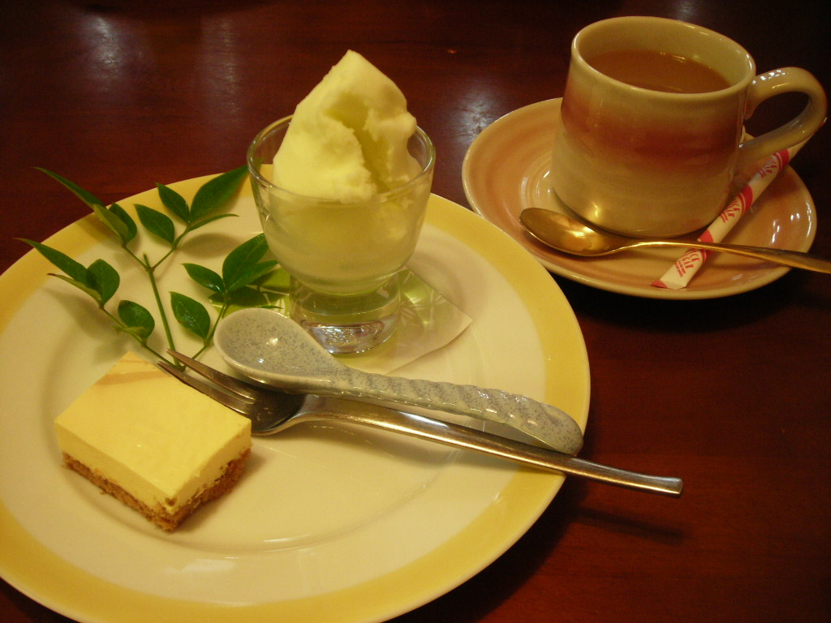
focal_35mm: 38
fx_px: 912
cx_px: 416
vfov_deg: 37.7
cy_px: 312
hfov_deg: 49.0
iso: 200
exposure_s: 1/17.4
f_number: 3.2
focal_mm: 6.3
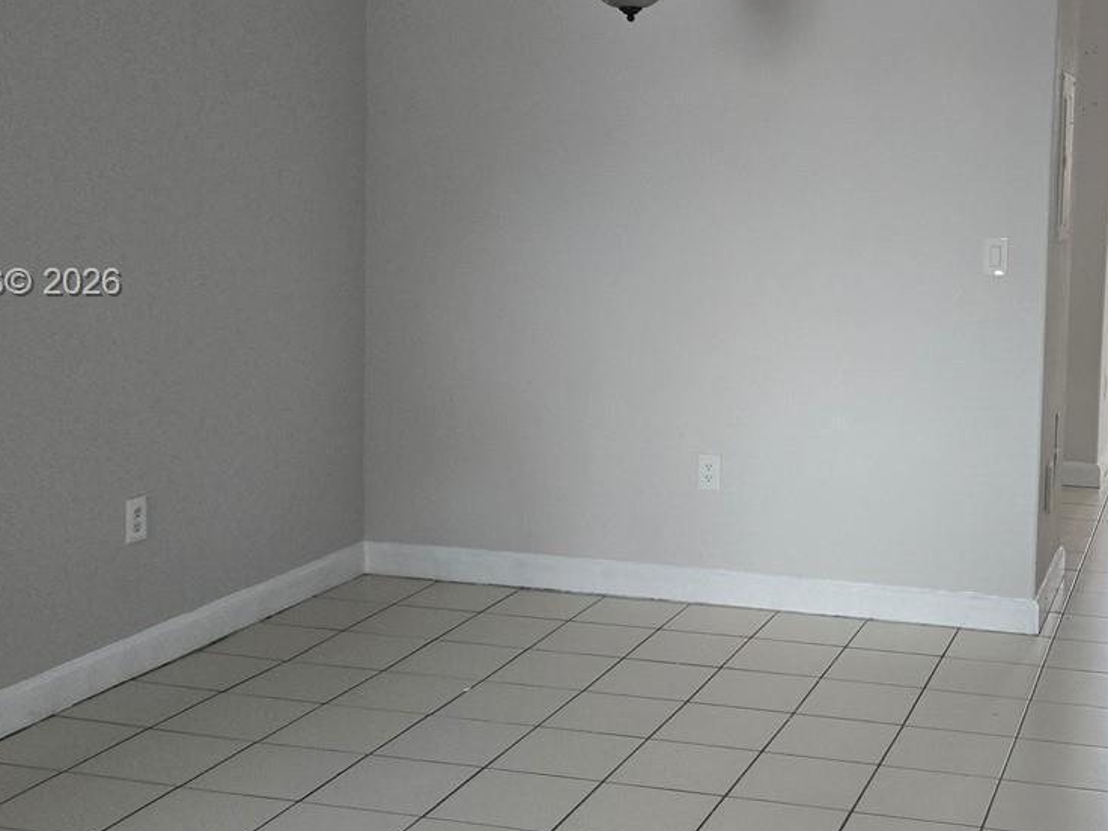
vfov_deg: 28.9
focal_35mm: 50
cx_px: 857
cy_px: 285
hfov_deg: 37.1
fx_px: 1600
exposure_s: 1/120
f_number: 1.8
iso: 200
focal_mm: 5.4
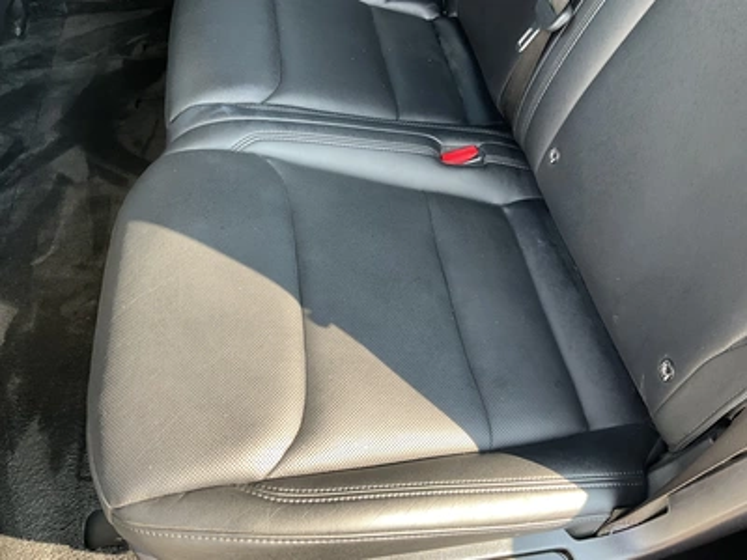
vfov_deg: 48.2
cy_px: 280
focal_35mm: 29
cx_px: 374
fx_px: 626
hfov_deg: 61.7
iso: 64
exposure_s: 1/122
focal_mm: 3
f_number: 1.8
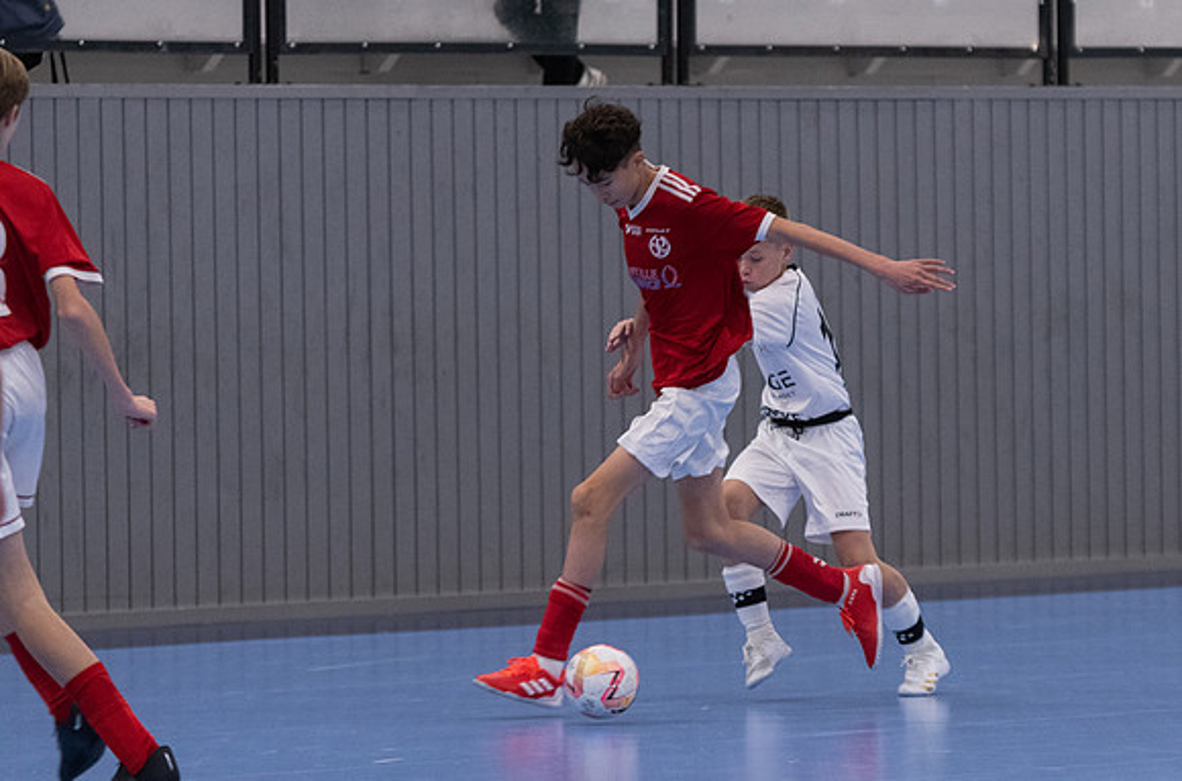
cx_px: 801
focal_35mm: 306
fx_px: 10016
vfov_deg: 4.5
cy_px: 410
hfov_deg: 6.8
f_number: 3.2
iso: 2500
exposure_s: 1/400
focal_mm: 150
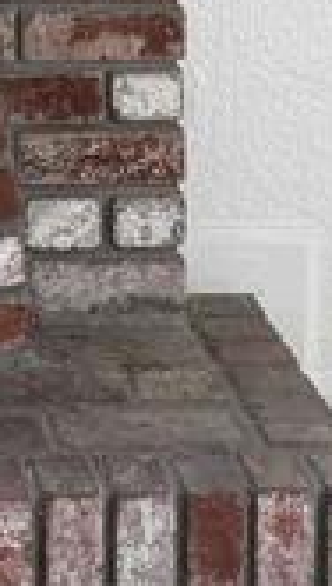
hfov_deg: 7.3
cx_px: -297
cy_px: -505
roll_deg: -0.1
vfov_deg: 12.1
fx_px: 2507
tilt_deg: -3.9
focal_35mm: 161
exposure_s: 1/60
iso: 125
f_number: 1.78
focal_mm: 6.76
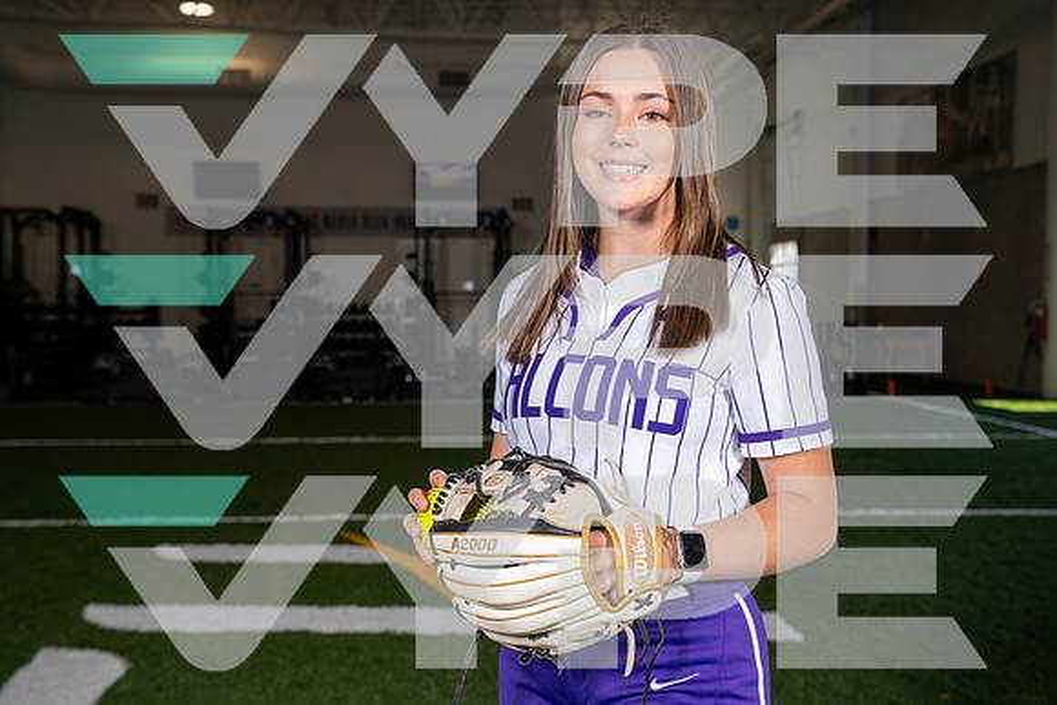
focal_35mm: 49
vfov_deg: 27.5
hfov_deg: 40.3
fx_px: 1439
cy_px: 352
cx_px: 528
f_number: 5.6
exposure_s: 1/200
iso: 200
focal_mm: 49
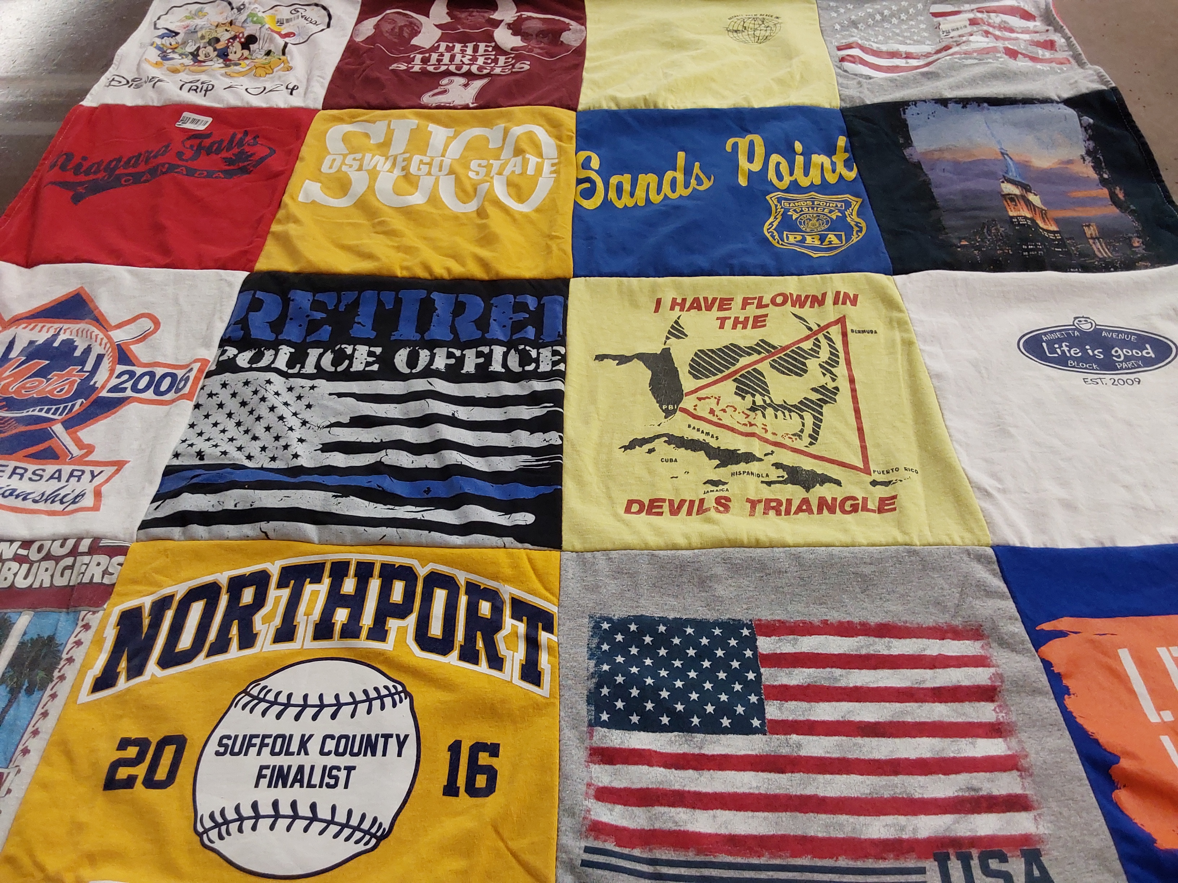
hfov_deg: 63.4
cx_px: 589
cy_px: 442
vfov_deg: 49.7
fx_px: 953
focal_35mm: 28
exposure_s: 1/60
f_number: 1.9
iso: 80
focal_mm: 2.91
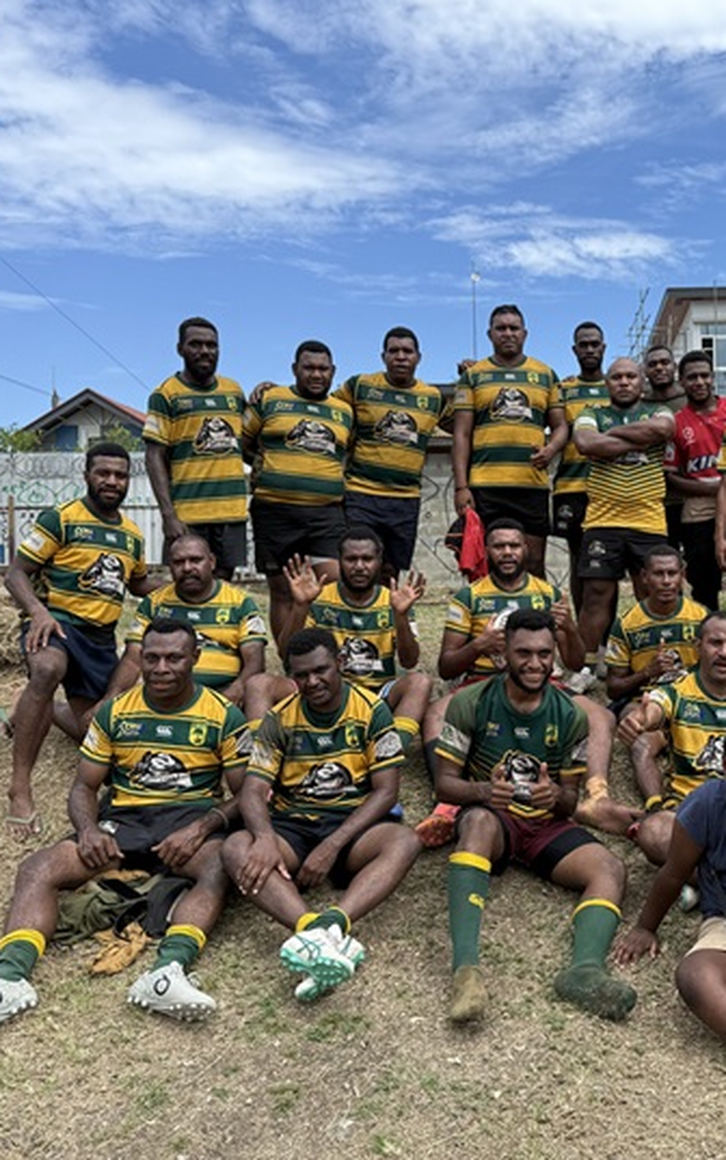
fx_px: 1107
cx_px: 595
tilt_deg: +1.8
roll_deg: +1.6
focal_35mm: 35
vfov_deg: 55.3
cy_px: 563
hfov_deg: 35.0
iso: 100
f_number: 1.78
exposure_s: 1/2611
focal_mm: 6.76
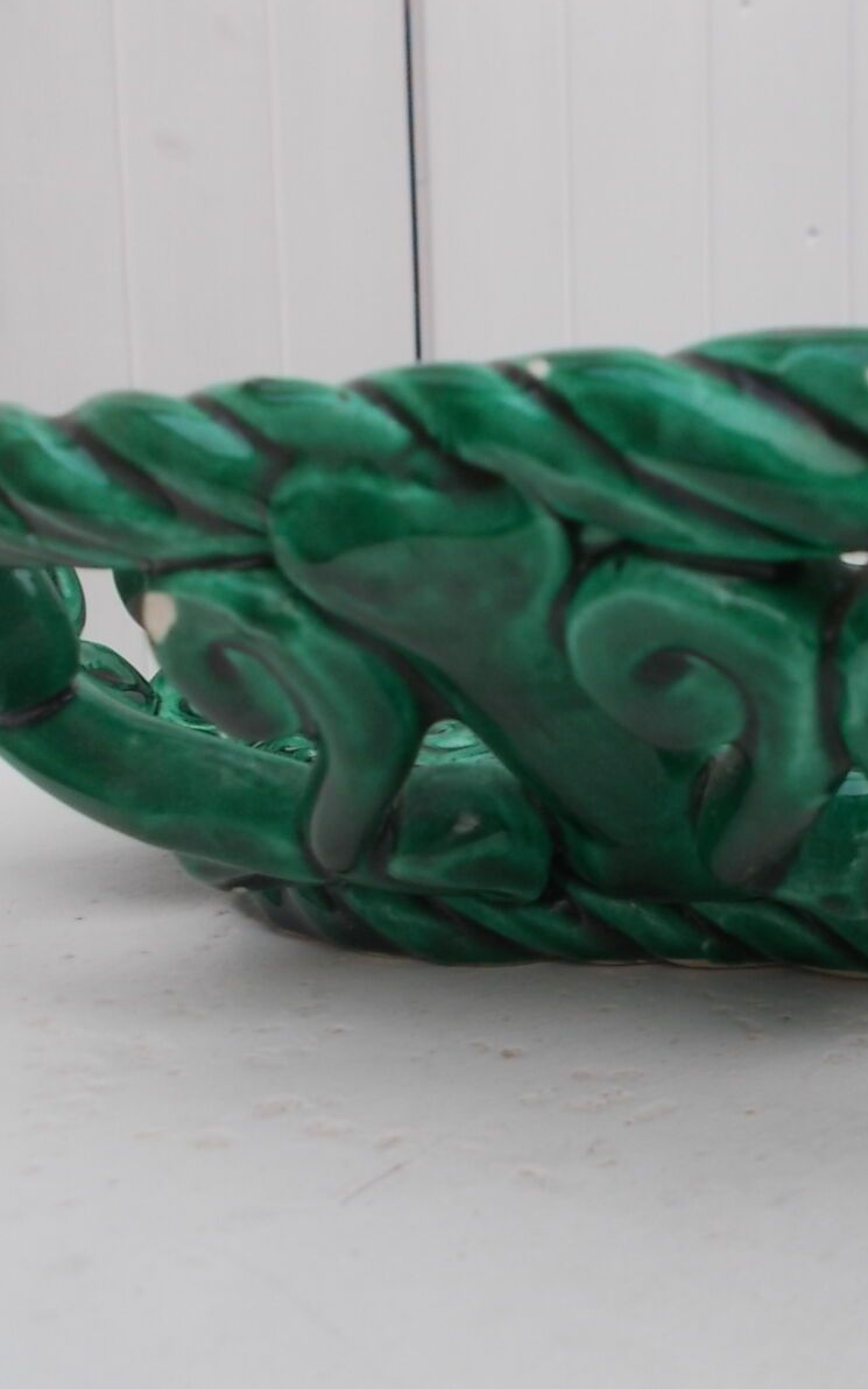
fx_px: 1400
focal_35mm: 37
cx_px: 634
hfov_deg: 33.8
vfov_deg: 52.7
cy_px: 693
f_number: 3.2
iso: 80
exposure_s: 1/40
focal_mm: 4.6
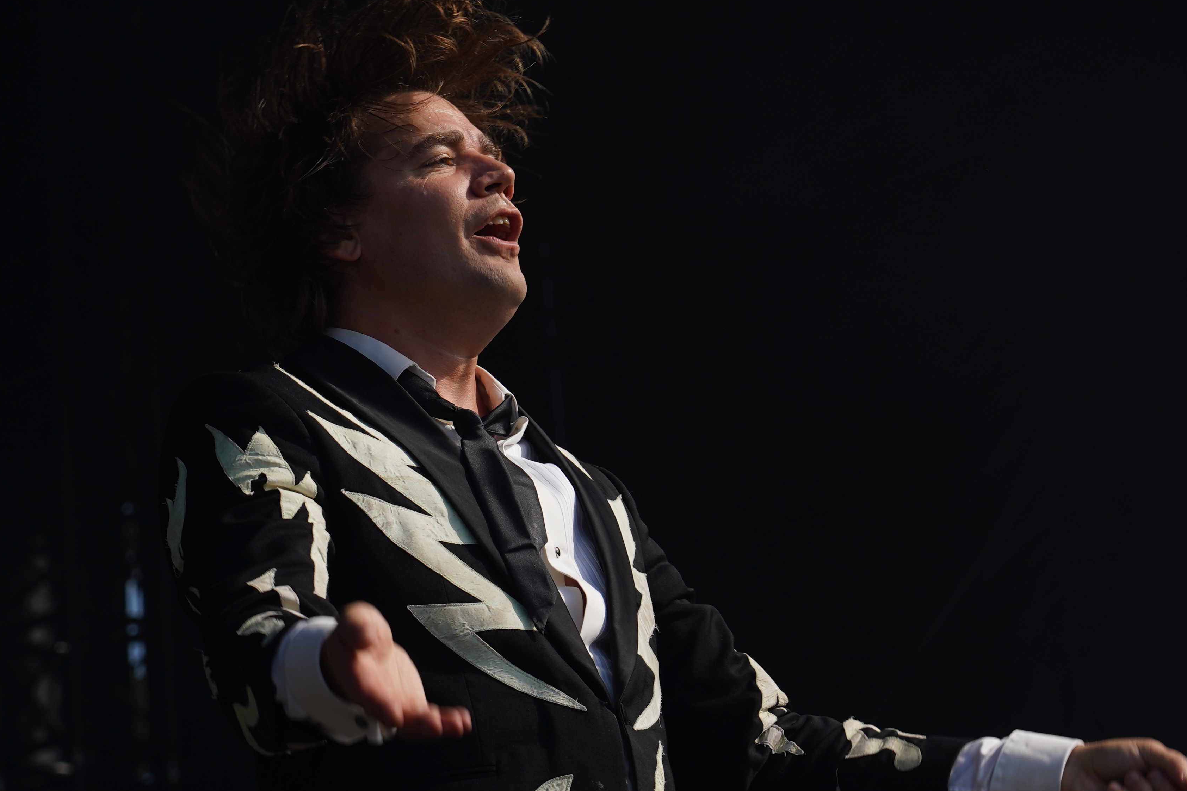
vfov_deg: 7.3
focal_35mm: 187
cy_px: 390
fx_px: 6165
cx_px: 681
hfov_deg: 11.0
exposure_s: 1/400
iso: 100
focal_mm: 105
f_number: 7.1
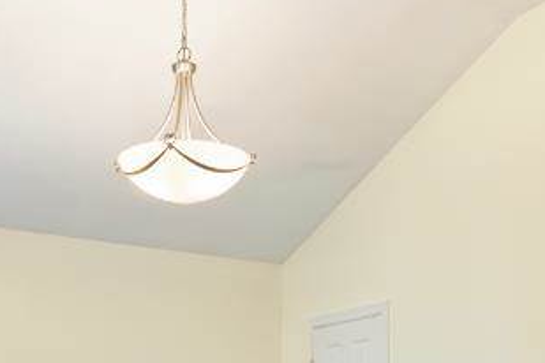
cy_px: 468
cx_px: 213
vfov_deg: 18.6
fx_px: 1029
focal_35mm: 68
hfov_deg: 29.6
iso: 400
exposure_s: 1/1.67
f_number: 8
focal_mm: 14
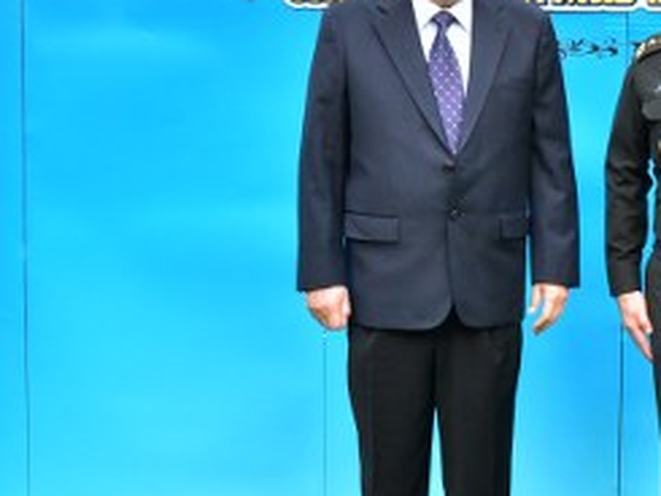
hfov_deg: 18.3
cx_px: 542
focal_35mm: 106
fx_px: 2025
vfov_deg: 14.0
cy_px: 198
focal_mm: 30
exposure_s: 1/200
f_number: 5.6
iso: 2500
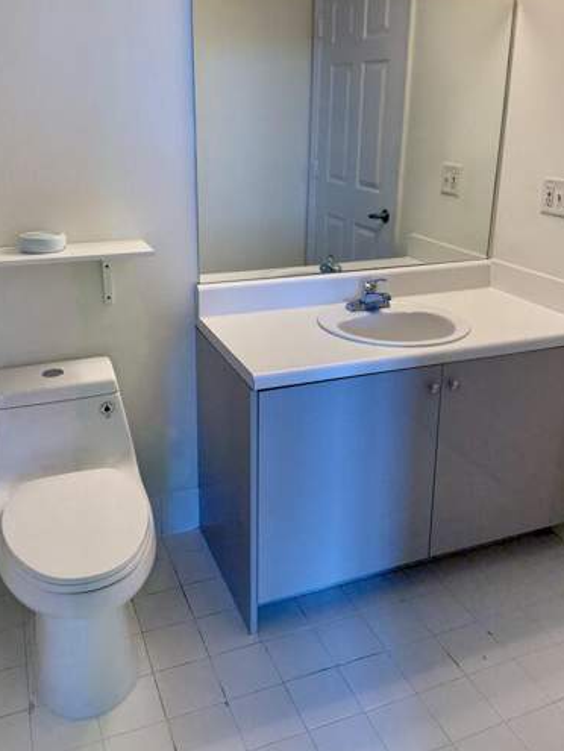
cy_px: 303
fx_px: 673
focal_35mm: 31
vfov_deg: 57.9
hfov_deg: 45.5
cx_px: 282
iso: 100
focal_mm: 6.76
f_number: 1.78
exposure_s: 1/225
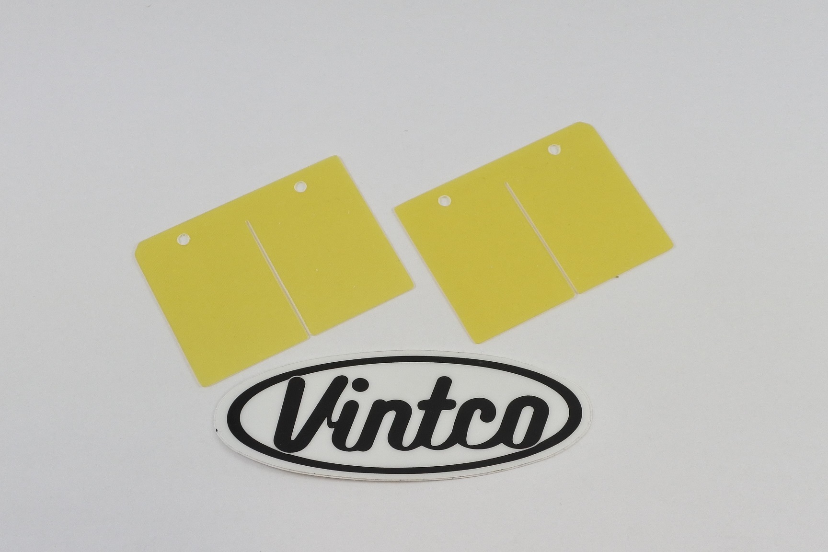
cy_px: 276
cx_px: 414
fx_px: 828
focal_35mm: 36
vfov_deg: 36.9
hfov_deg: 53.1
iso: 400
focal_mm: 13.7
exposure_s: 1/250
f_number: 4
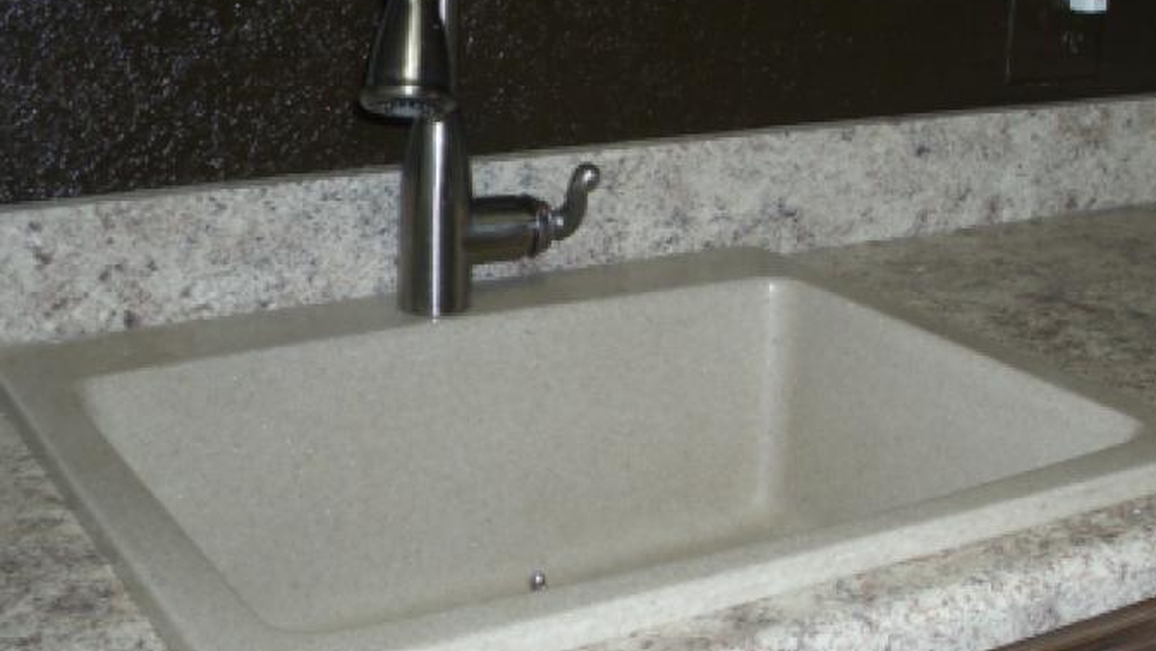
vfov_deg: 19.1
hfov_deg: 32.9
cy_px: 362
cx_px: 797
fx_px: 1932
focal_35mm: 63
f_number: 2.9
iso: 200
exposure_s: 1/60
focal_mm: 6.3
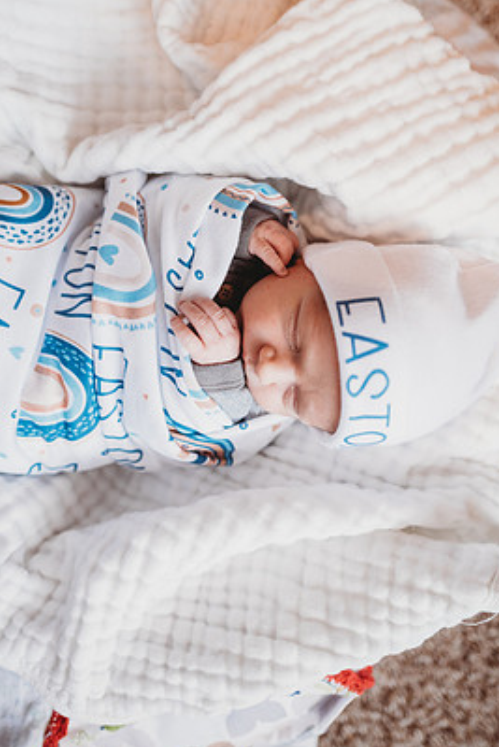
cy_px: 344
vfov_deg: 67.3
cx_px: 250
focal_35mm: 27
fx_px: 561
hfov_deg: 48.0
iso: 500
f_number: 2.2
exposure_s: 1/160
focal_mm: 24
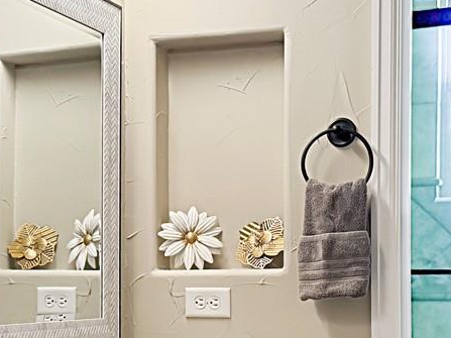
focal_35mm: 86
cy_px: 297
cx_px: 102
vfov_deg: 16.9
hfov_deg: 22.5
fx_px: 1120
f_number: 1.8
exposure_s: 1/160
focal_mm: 6.76
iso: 200
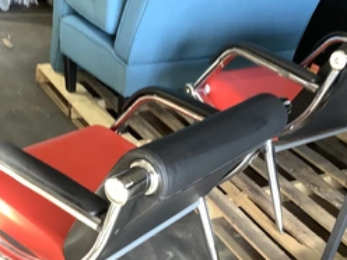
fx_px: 501
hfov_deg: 38.2
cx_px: 185
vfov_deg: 28.6
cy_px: 201
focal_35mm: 50
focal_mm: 3.3
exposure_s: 1/60
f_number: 2.4
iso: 100
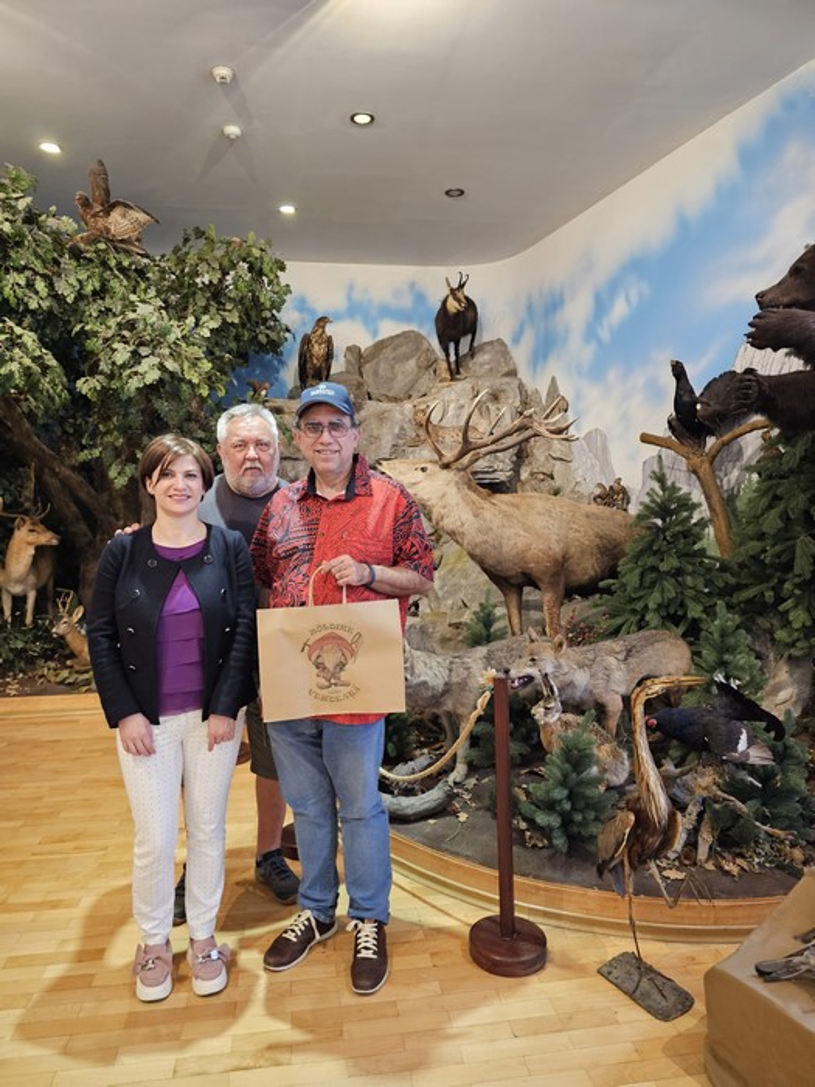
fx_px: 722
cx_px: 408
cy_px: 544
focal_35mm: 23
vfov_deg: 73.9
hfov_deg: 58.9
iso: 640
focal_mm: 6.3
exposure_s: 1/50
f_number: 1.7
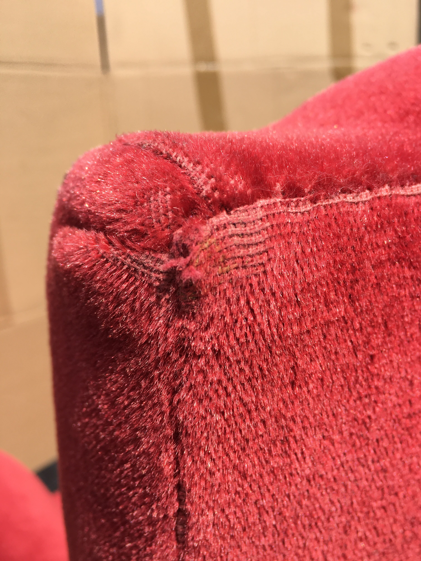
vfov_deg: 61.7
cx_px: 210
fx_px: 470
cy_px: 280
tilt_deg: -14.6
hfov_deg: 48.2
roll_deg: +2.1
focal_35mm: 29
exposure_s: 1/950
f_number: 2.2
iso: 25
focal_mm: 4.15
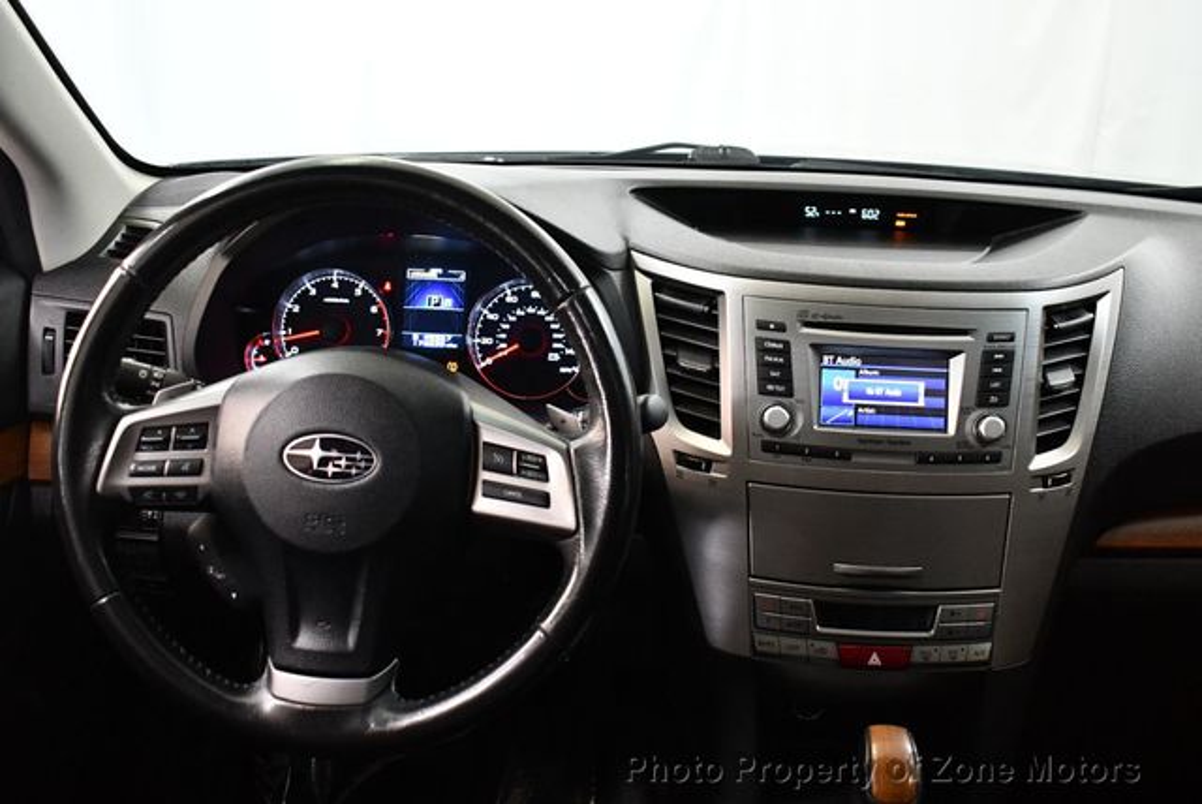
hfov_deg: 53.1
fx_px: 1203
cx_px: 601
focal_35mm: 36
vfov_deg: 36.9
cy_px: 402
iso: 3200
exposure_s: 1/125
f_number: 3.5
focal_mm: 18
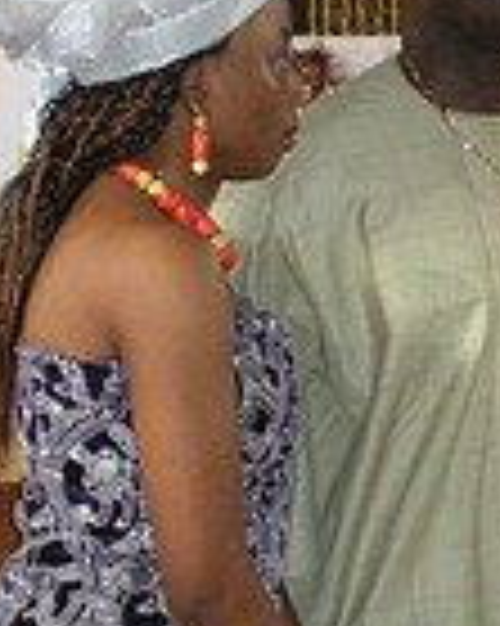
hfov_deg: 9.9
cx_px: 901
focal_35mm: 147
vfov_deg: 13.1
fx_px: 2722
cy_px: 191
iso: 260
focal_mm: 6.3
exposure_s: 1/30
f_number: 3.5
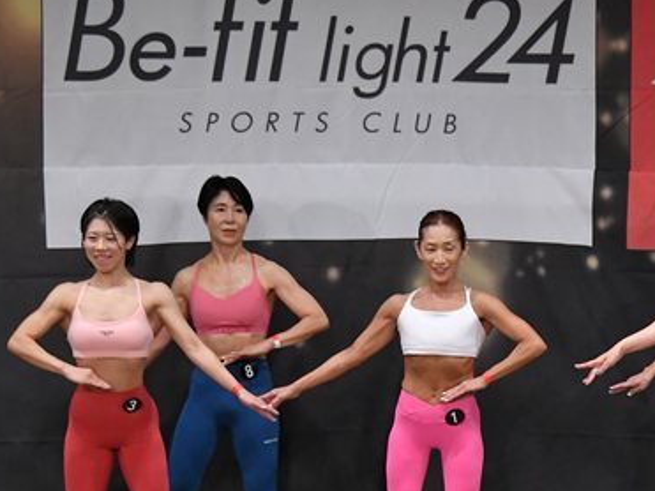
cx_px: 605
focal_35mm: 277
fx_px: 5240
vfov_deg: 5.4
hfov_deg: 7.1
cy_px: 417
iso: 3200
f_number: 5.6
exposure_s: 1/400
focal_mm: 92
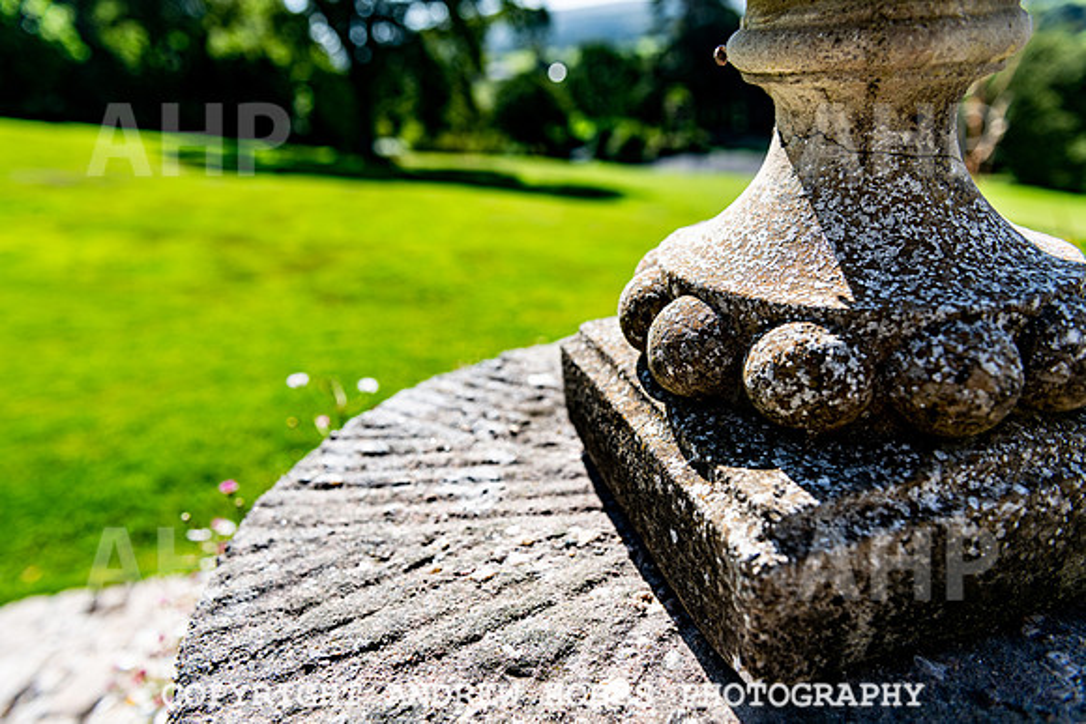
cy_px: 362
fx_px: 784
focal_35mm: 26
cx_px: 543
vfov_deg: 49.6
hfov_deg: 69.4
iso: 125
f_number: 4
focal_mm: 26
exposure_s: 1/1600
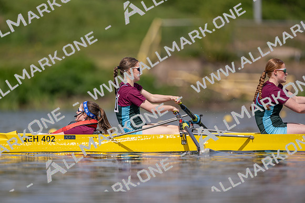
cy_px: 102
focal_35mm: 600
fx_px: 5084
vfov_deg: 2.3
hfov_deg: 3.4
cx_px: 152
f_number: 4
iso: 200
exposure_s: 1/2500
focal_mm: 600
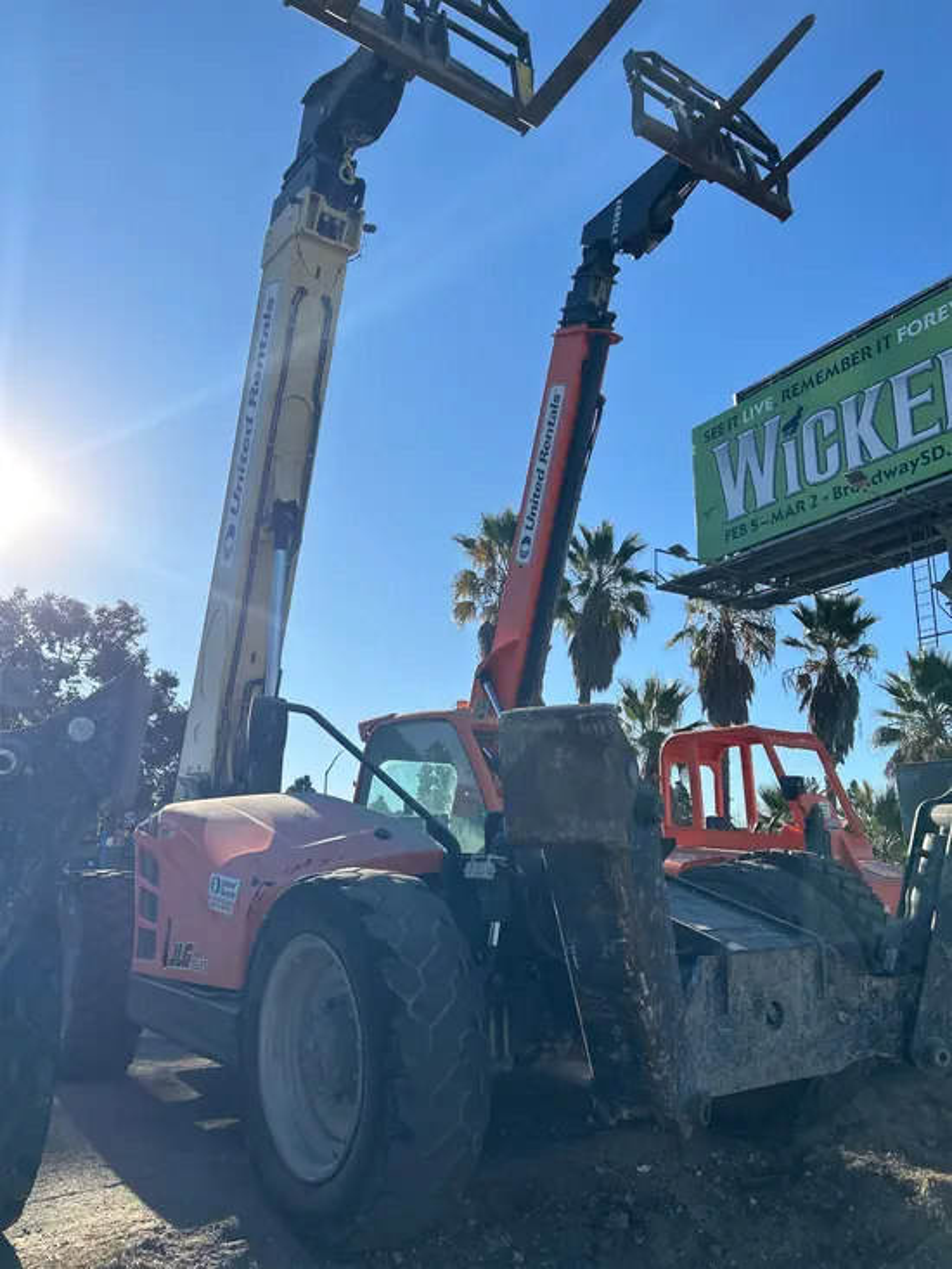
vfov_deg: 67.3
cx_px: 476
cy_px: 634
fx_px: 953
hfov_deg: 53.1
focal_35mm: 26
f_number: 1.5
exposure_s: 1/4831
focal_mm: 5.7
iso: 50
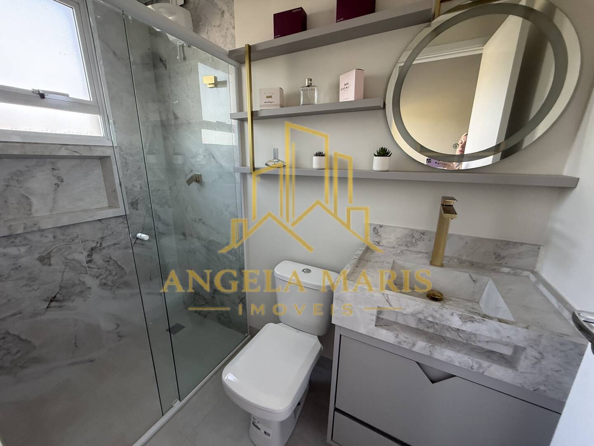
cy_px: 223
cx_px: 297
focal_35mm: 14
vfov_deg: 85.7
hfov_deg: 102.1
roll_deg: +0.2
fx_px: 240
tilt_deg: -16.1
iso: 250
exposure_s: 1/99
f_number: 2.2
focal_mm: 2.22
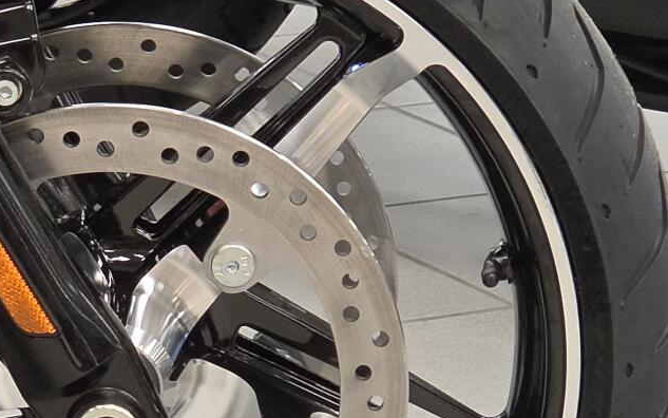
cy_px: 411
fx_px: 4207
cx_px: 88
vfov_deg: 5.7
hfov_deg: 9.0
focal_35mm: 231
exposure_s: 1/120
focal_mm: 7
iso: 500
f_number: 2.4
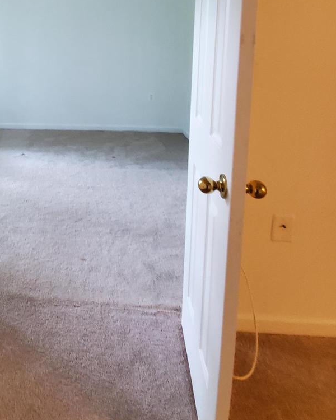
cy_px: 74
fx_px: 323
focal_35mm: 26
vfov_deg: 59.8
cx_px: 53
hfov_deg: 50.5
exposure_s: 1/29
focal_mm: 1.8
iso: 800
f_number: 2.2
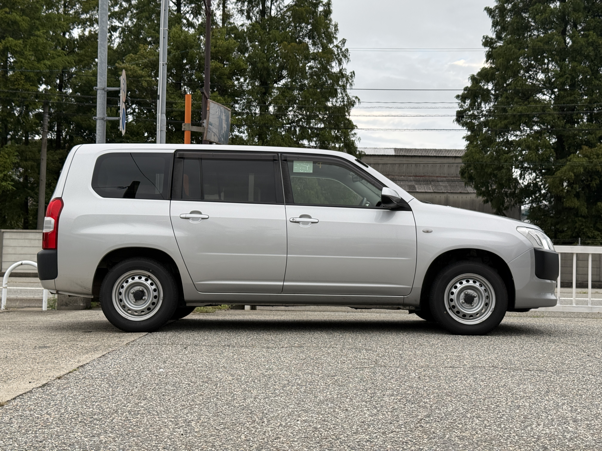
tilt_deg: +2.4
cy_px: 226
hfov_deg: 39.7
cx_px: 301
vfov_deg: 30.3
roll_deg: -1.6
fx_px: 835
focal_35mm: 48
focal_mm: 6.76
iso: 80
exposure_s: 1/574
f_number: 1.78
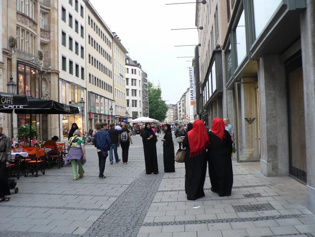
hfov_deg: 51.4
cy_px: 118
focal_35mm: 36
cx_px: 158
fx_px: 328
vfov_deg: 39.7
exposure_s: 1/30
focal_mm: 6
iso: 80
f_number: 2.8
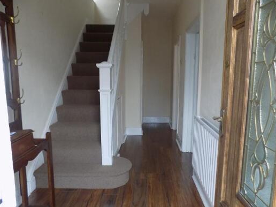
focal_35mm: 26
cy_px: 104
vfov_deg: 53.1
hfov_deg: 67.1
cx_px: 152
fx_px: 207
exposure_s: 1/30
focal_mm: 4
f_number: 3.1
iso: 280
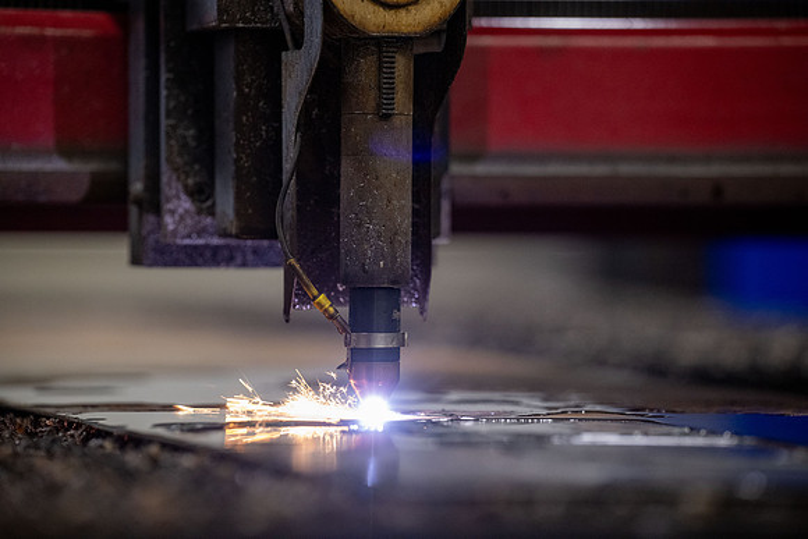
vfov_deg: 6.9
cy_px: 270
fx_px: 4490
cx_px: 404
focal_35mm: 200
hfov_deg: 10.3
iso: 4000
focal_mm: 200
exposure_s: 1/400
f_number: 4
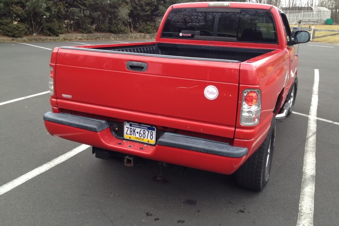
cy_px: 98
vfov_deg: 35.9
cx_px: 170
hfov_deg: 51.9
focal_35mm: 37
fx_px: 348
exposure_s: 1/120
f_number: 2.4
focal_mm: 4.3
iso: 100
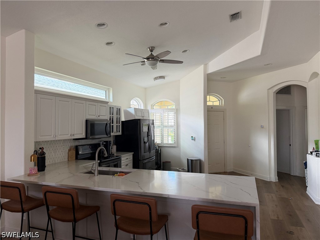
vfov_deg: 56.8
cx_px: 160
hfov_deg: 71.6
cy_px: 120
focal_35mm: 24
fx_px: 222
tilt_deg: +1.3
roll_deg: +1.0
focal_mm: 6.76
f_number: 1.78
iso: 250
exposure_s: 1/120
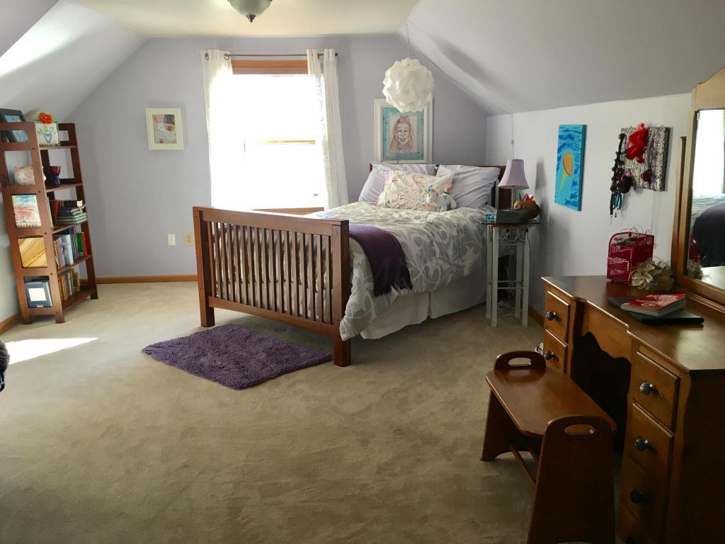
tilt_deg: -13.0
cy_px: 272
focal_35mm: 29
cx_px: 362
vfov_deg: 48.2
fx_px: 607
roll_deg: +0.2
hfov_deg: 61.7
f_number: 2.2
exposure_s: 1/30
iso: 50
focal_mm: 4.15
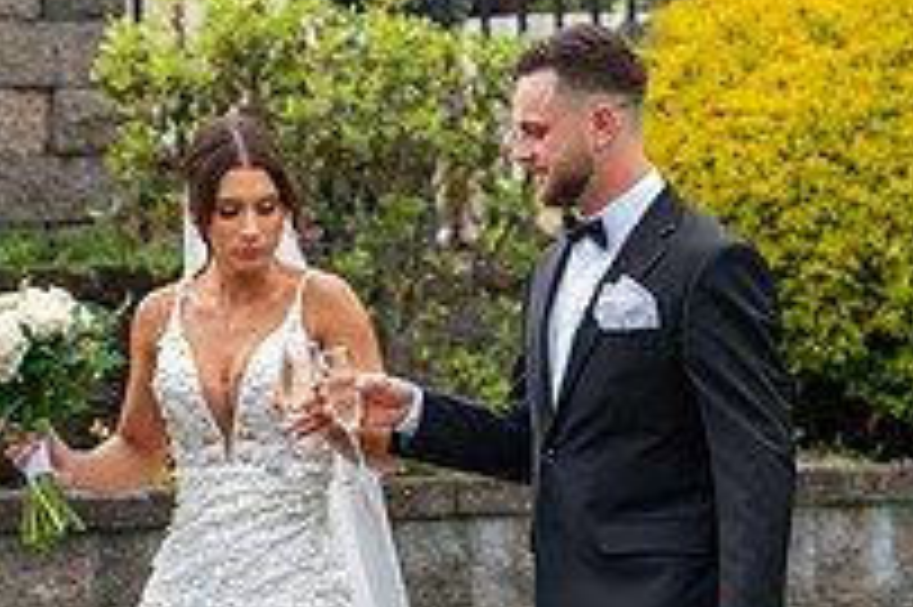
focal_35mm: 343
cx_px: 292
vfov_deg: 4.0
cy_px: 580
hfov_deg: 6.0
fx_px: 8692
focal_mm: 120
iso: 400
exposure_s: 1/1250
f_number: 4
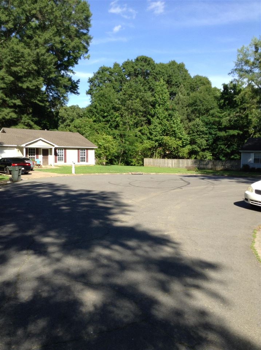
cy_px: 175
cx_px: 130
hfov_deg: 42.9
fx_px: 332
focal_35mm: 33
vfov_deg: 55.4
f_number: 2.4
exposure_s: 1/630
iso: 25
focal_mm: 3.3
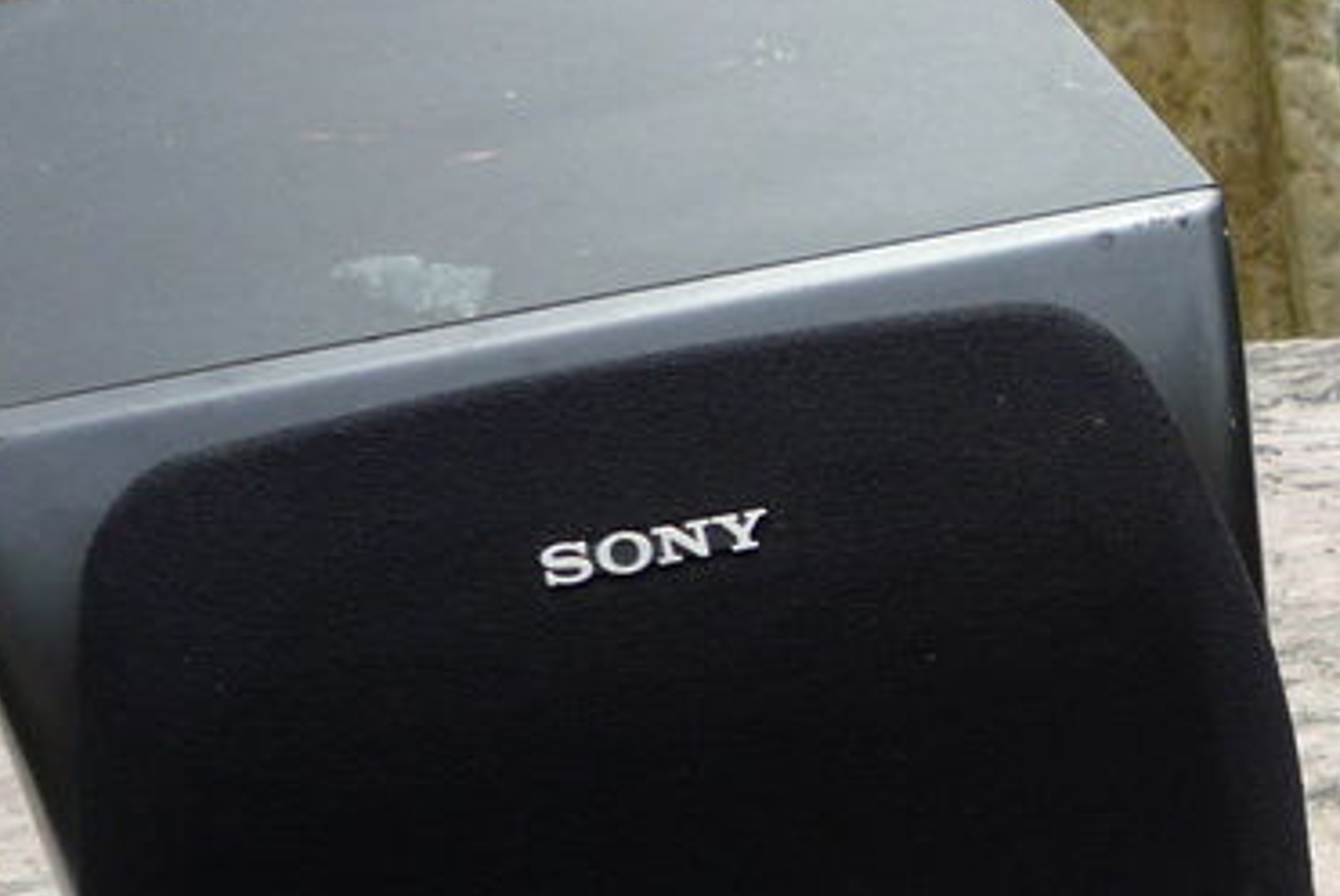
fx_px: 3129
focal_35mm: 84
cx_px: 1528
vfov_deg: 15.7
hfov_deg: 22.6
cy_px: 1069
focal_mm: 5.2
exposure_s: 1/320
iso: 100
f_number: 4
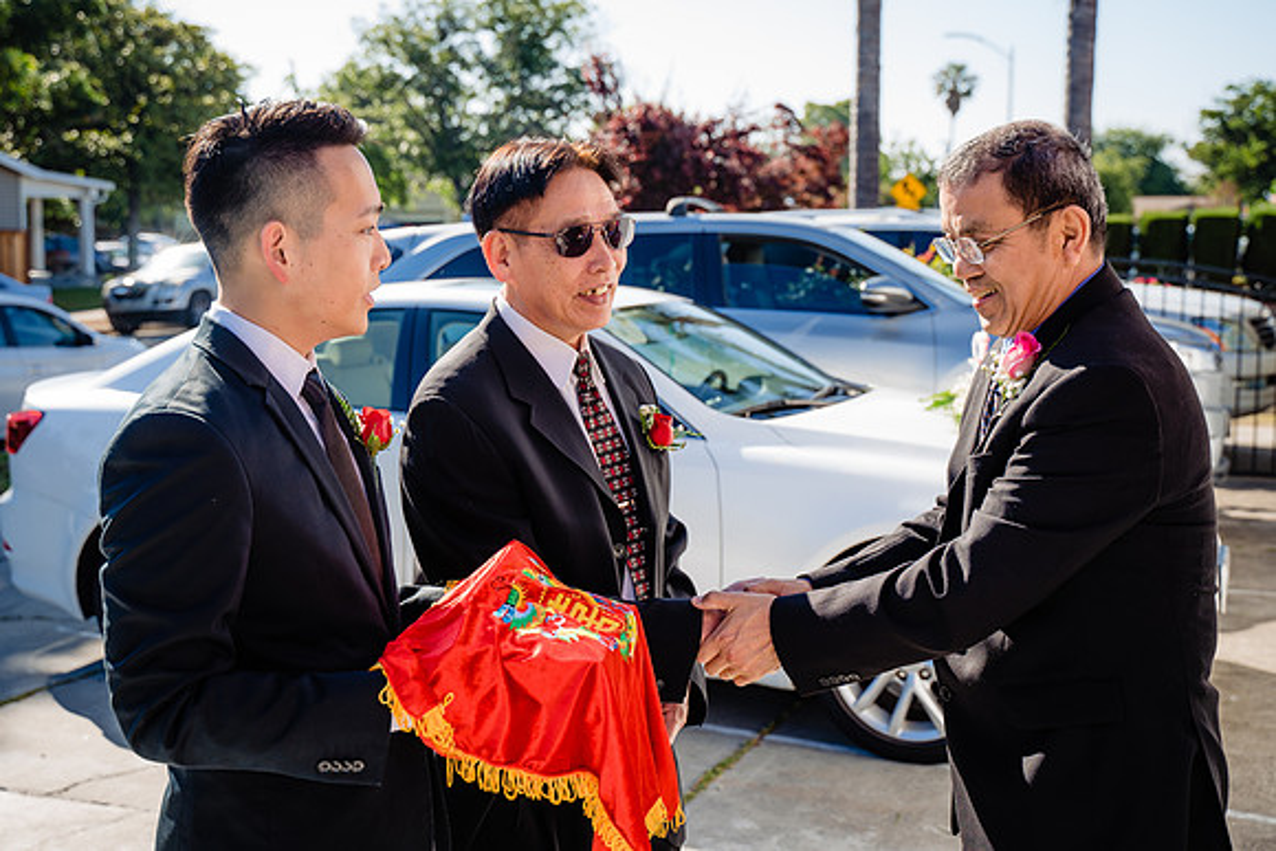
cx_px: 637
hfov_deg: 44.2
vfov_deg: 30.3
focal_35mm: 44
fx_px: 1572
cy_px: 390
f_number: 4
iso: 100
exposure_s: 1/320
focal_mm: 40
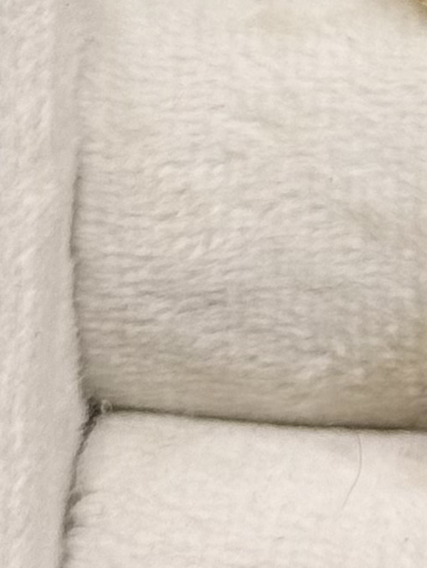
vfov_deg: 6.6
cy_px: -536
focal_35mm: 290
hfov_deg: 5.0
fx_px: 4765
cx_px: 1011
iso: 50
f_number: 1.78
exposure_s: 1/121
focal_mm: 6.76
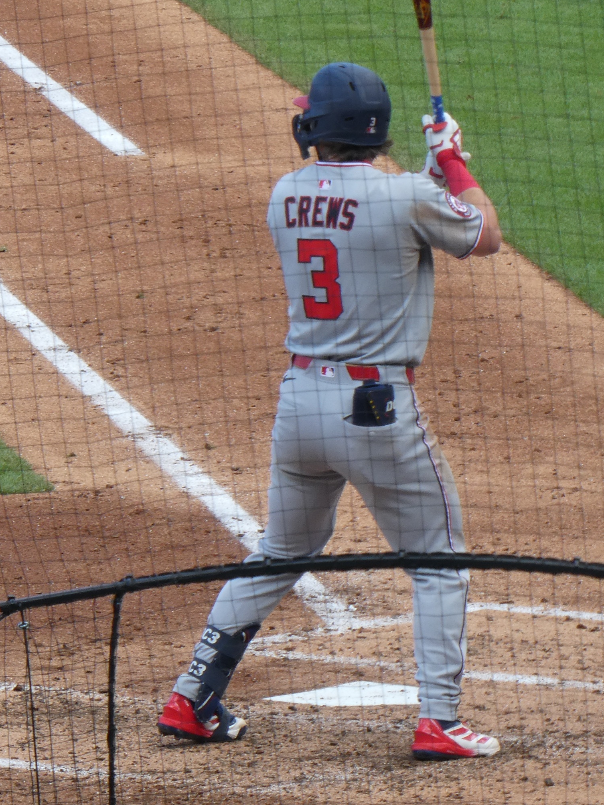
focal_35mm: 478
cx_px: 356
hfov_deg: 3.1
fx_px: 11121
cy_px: 326
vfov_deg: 4.1
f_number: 6
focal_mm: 71.7
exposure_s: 1/100
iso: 100
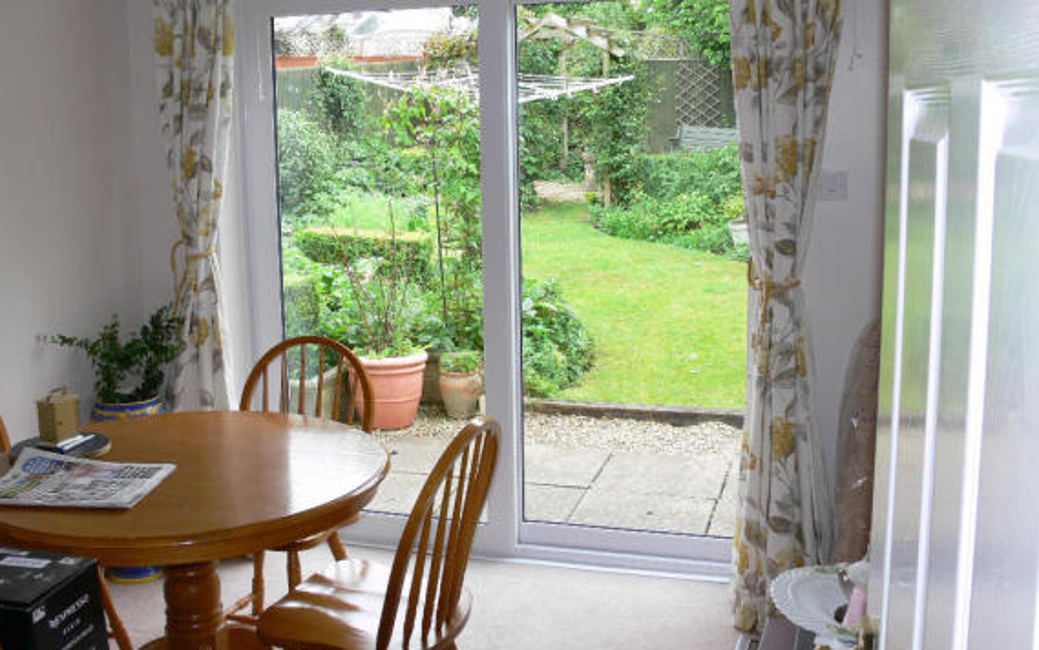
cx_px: 521
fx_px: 1076
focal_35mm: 38
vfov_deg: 33.6
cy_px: 282
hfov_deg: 51.5
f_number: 4
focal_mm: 7.4
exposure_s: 1/60
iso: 80
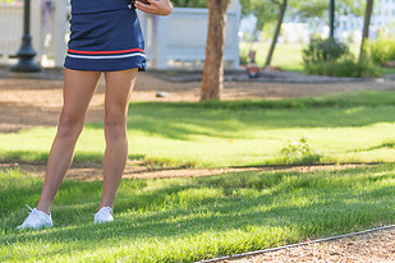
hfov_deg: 12.8
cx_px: 85
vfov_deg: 8.6
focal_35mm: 160
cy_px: 61
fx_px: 1755
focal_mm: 70
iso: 100
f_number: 2.8
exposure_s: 1/320
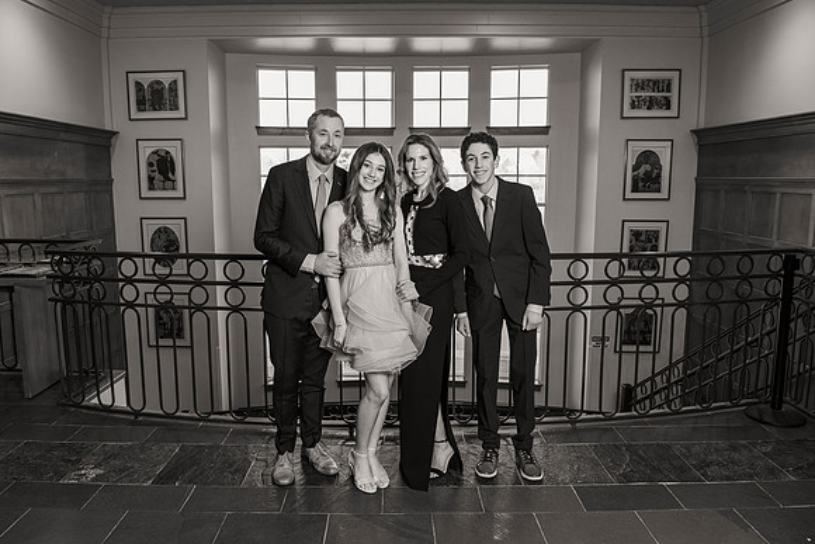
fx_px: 573
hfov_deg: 70.8
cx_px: 390
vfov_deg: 50.8
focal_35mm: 25
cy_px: 264
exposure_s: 1/125
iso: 800
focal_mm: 24
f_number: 5.6
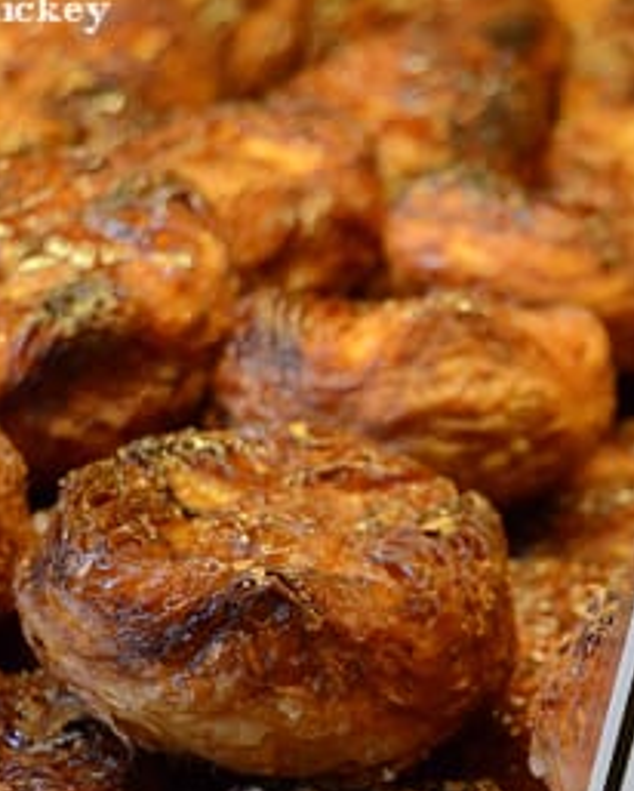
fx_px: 2507
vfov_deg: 17.9
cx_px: 585
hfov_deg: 14.3
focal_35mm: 107
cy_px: 443
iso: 3200
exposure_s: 1/320
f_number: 4.5
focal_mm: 35
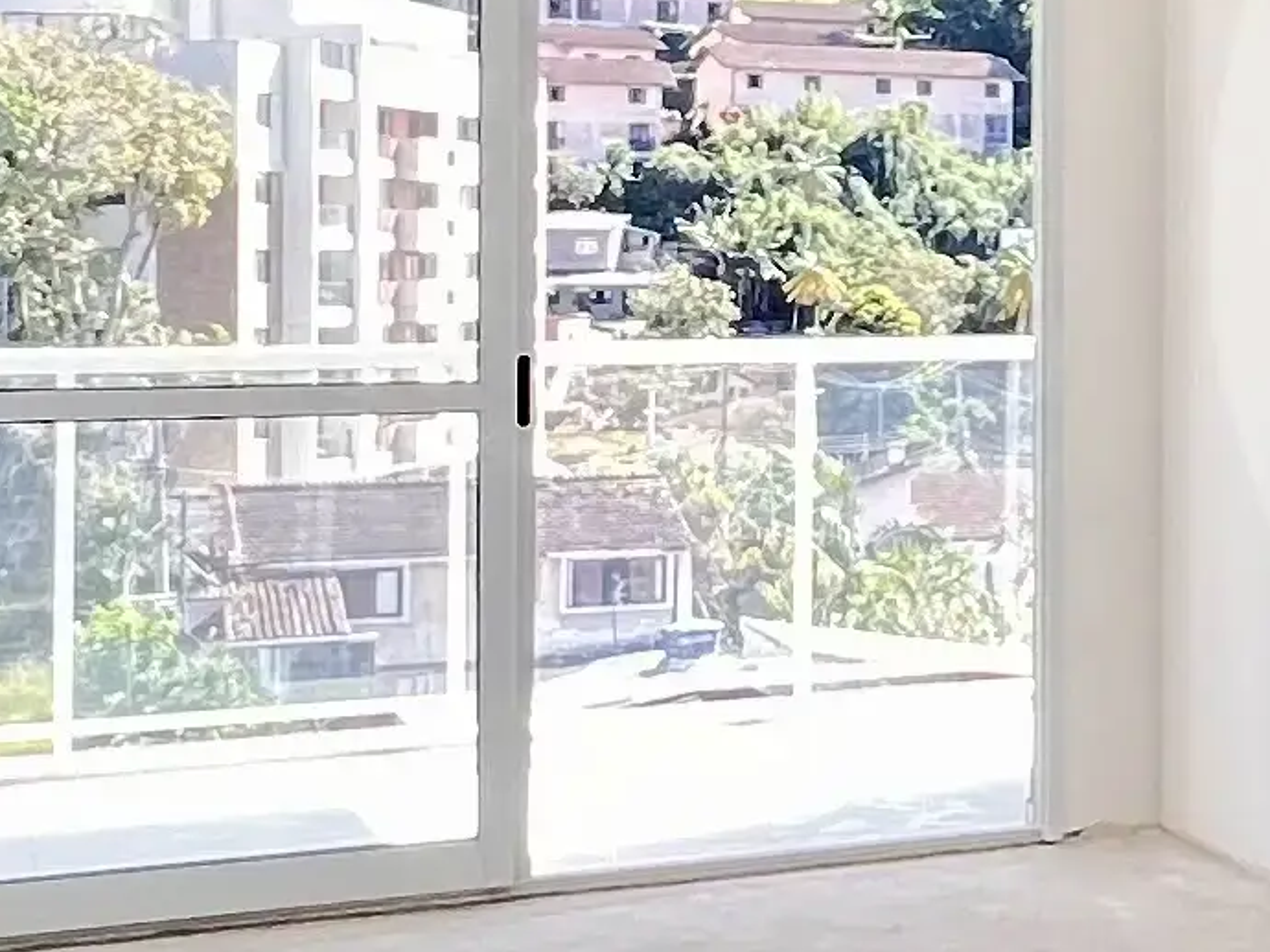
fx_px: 2787
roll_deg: -0.1
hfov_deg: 21.3
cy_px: 230
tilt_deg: +0.0
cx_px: 1936
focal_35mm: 76
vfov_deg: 19.2
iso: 80
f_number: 1.8
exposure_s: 1/99
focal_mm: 1.57
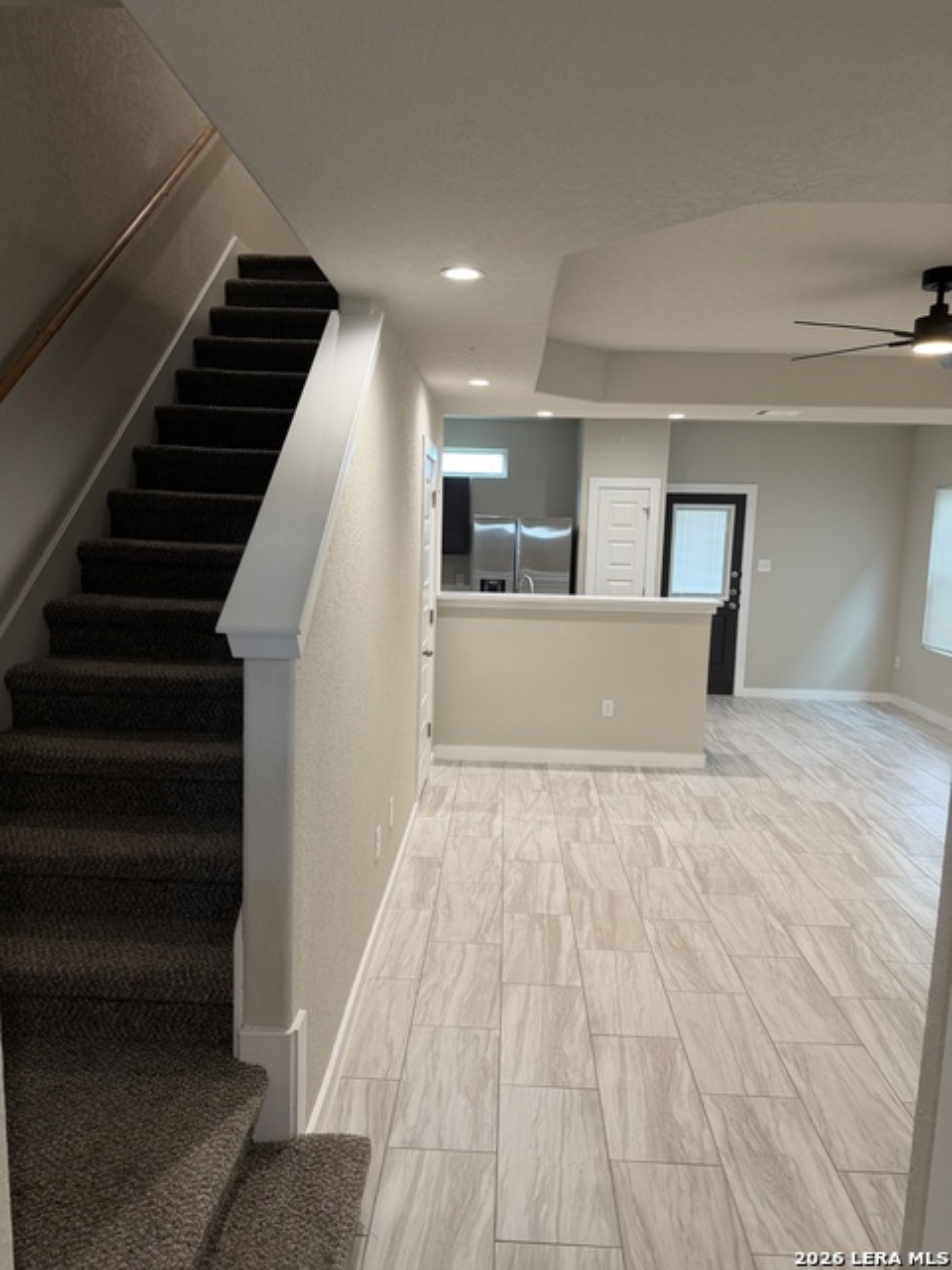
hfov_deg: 56.8
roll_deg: -1.8
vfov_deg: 71.6
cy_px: 635
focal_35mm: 24
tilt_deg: -6.2
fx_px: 880
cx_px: 476
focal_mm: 6.76
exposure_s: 1/60
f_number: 1.78
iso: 160
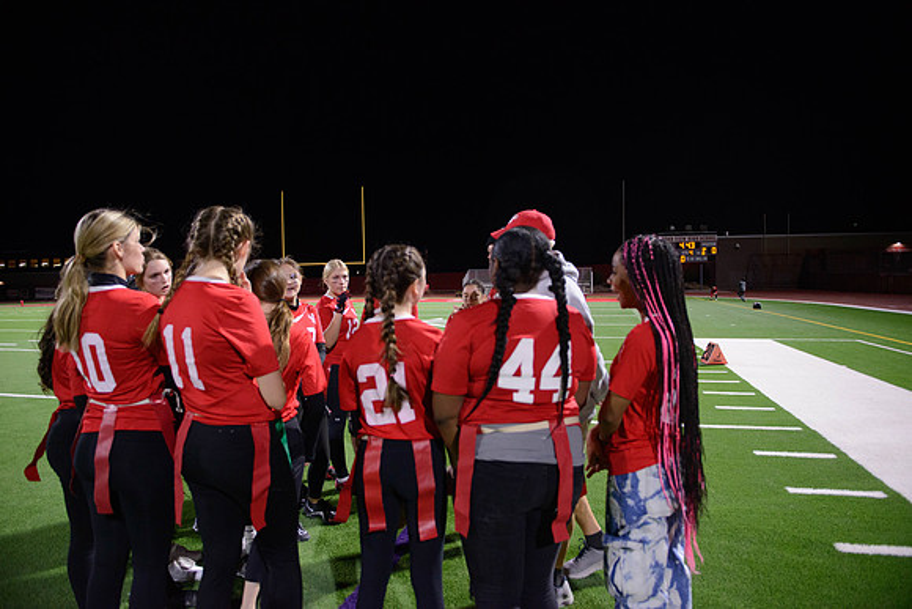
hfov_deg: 73.7
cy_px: 304
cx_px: 456
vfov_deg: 53.2
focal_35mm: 24
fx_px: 608
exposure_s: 1/320
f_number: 2.8
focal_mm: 24
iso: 3200
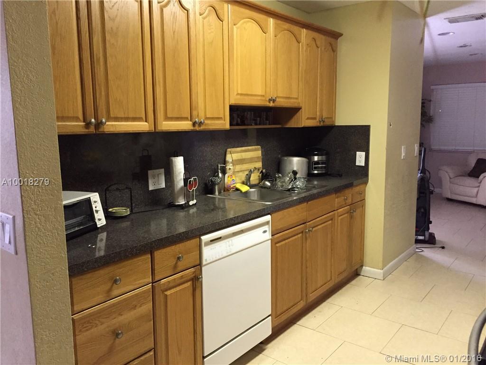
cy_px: 182
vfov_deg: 48.2
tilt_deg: -8.6
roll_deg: +0.8
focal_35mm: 29
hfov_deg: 61.7
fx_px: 407
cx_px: 243
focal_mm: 4.15
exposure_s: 1/30
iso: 250
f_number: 2.2
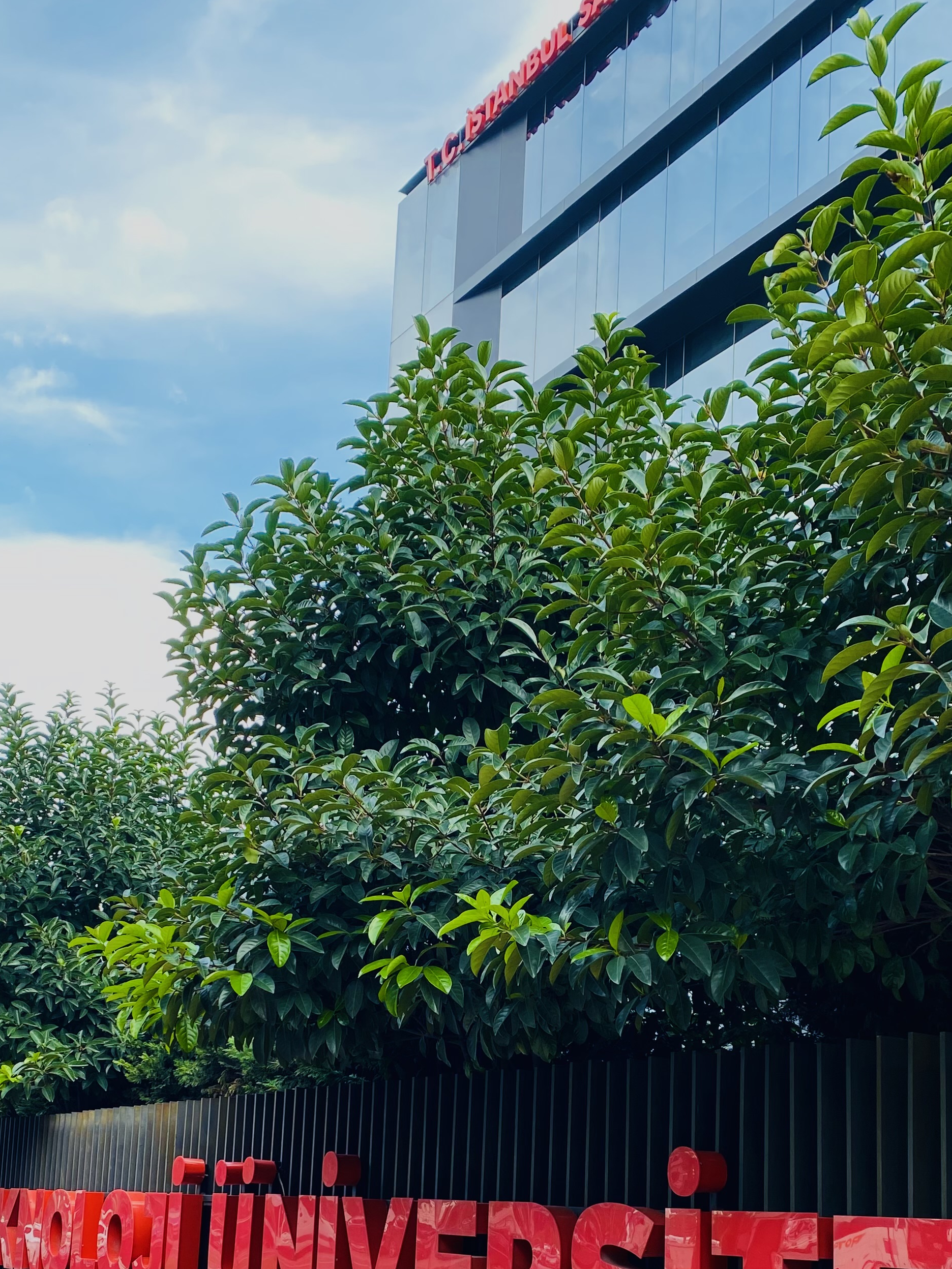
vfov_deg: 42.8
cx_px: 487
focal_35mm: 42
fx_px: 1540
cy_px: 1007
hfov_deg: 34.3
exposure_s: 1/206
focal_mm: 4.25
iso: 32
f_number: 1.8
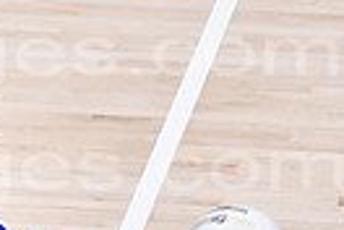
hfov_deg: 2.8
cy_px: 229
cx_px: -242
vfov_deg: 1.9
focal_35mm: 727
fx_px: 6946
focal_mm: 110
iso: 6400
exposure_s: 1/1000
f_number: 3.2
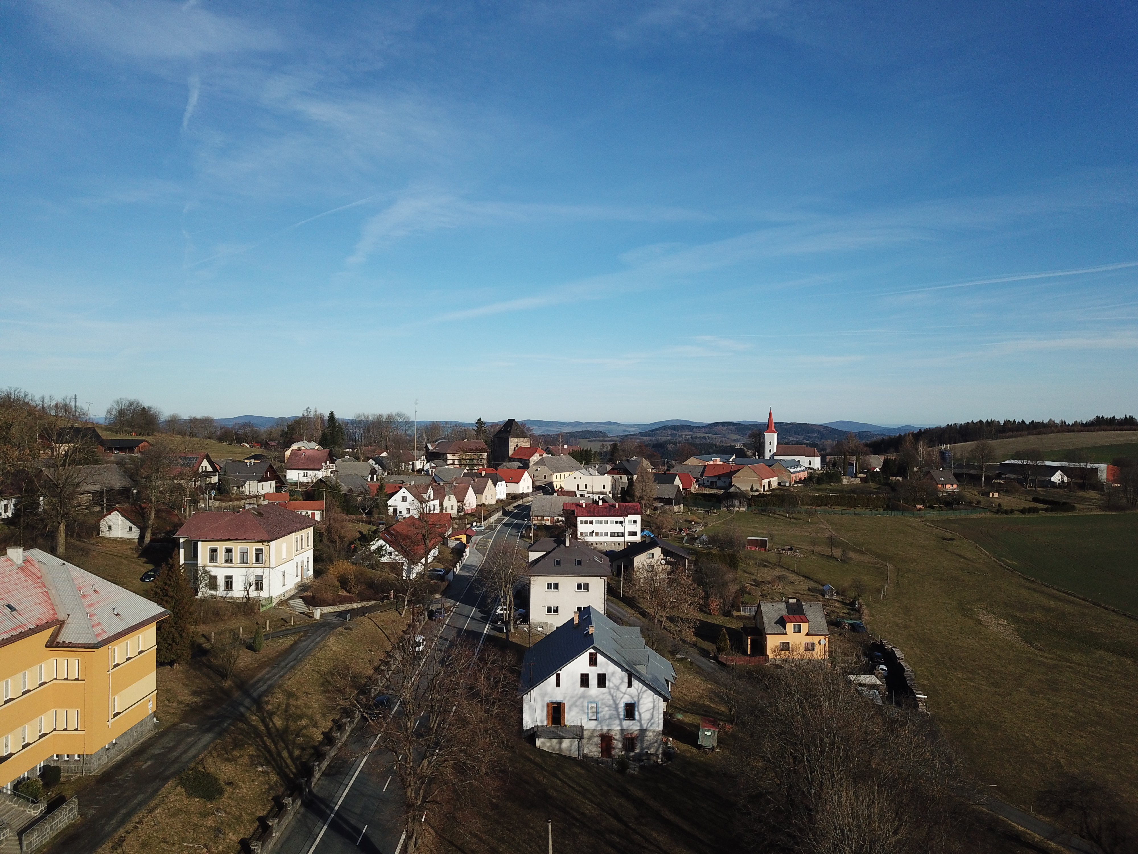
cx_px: 569
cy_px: 427
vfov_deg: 53.1
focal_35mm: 26
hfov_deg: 67.3
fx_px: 855
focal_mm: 4.73
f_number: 2.2
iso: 100
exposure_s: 1/1912
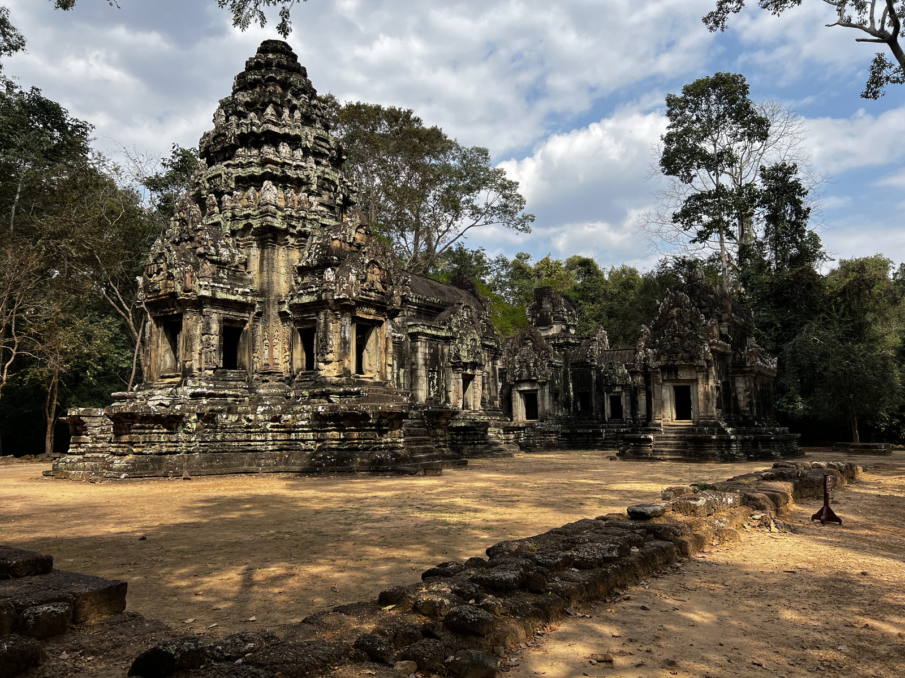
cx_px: 452
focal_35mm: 26
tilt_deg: +7.0
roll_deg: +0.9
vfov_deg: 53.1
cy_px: 339
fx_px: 680
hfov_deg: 67.3
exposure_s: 1/2762
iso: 50
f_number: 1.5
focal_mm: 5.7
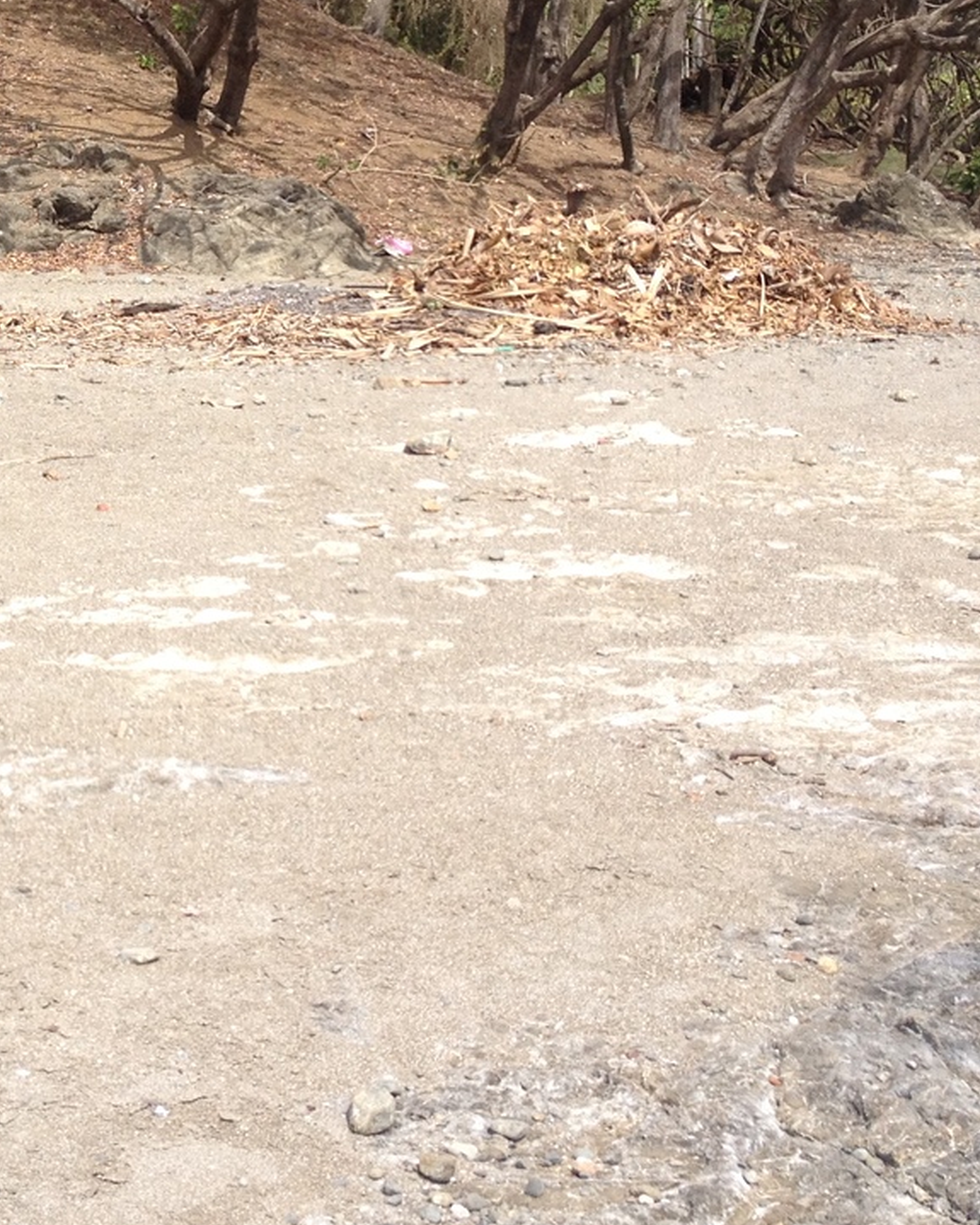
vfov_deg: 24.8
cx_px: -15
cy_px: 337
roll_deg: +2.4
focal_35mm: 76
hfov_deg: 19.5
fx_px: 2756
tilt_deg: -3.5
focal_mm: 4.28
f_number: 2.4
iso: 50
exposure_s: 1/1453
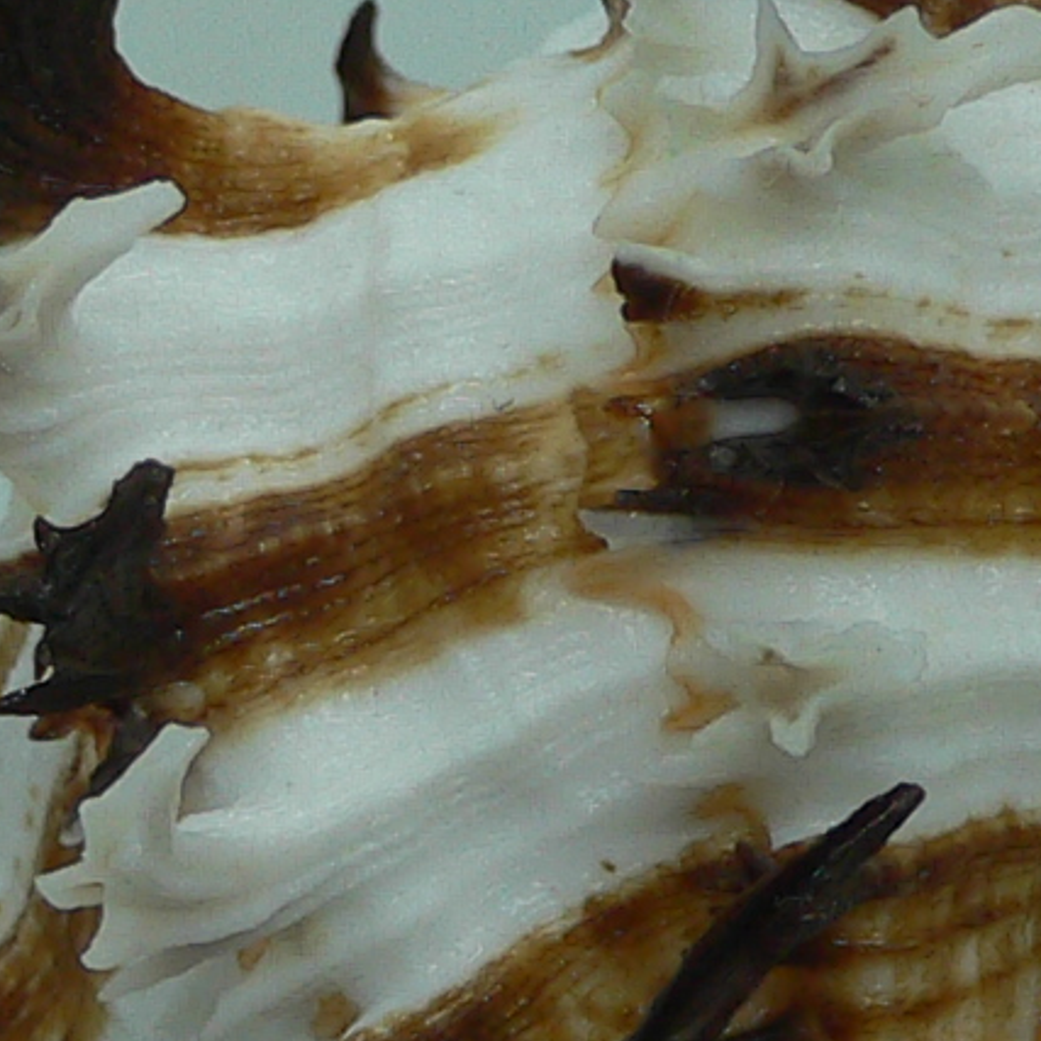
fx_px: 4967
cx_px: 795
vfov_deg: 11.8
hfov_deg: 11.9
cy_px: 1031
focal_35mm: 146
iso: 80
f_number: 2.8
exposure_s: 1/60
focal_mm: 4.6
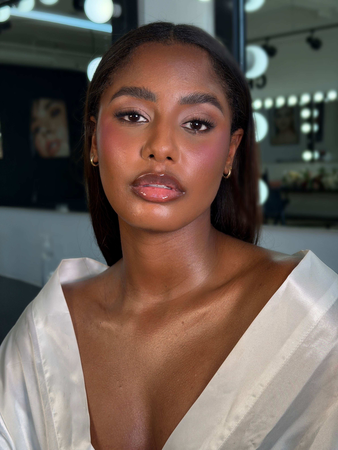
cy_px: 225
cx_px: 169
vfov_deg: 39.7
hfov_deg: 30.3
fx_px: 625
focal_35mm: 48
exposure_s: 1/754
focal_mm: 6.76
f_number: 1.78
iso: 80
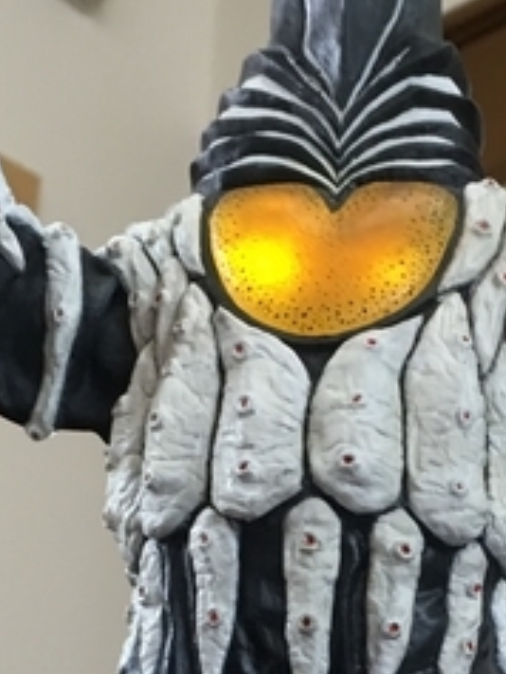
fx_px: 1908
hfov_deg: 15.1
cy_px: 728
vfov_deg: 19.3
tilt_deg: +20.3
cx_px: 333
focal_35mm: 98
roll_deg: -2.7
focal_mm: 4.15
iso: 40
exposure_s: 1/15
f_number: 2.2
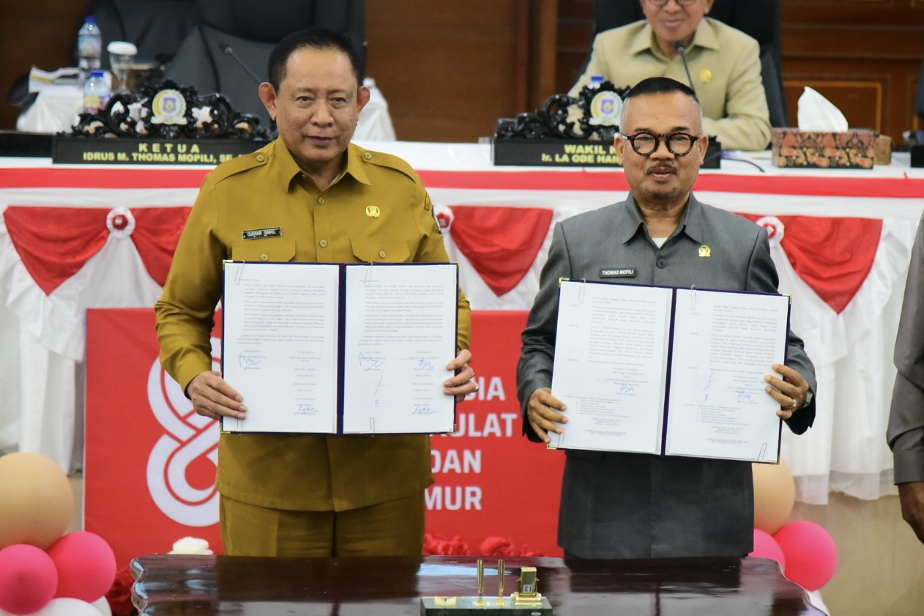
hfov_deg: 17.1
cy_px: 308
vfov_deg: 11.4
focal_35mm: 120
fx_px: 3079
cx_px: 462
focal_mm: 120
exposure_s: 1/160
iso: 9000
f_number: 4
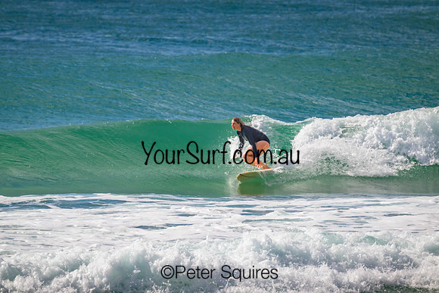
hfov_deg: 2.6
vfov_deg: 1.7
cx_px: 220
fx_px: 9757
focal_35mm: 800
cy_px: 146
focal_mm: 800
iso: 900
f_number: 11
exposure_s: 1/2000
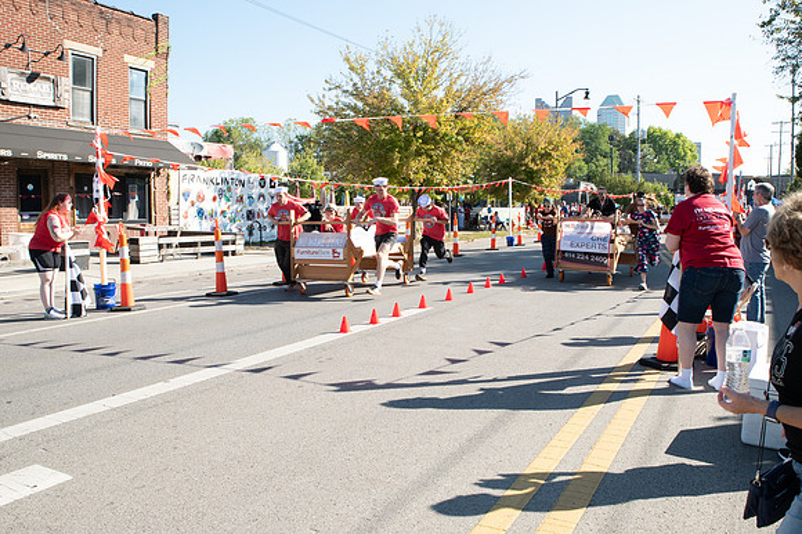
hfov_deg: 61.5
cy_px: 261
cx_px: 414
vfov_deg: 43.2
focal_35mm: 30
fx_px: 674
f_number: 9
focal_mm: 24
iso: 320
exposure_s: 1/200
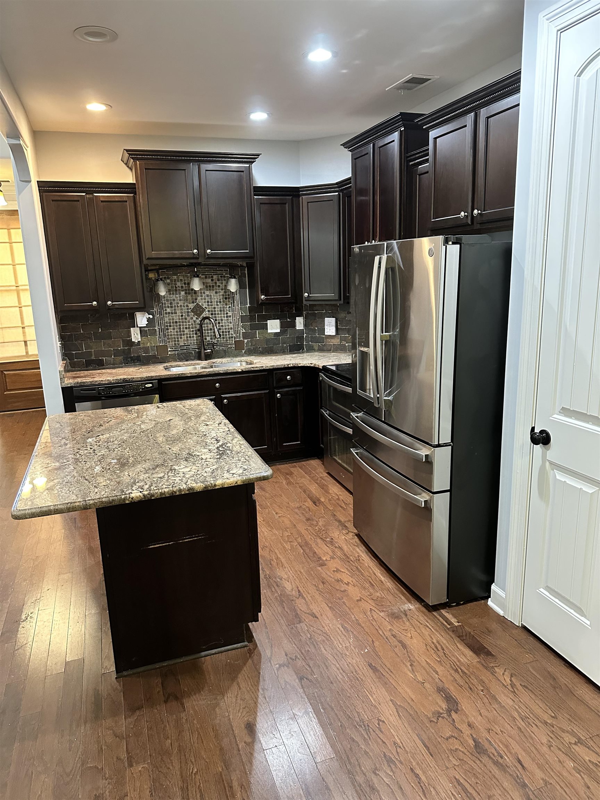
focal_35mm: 24
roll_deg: +1.2
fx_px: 555
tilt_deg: -11.4
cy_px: 400
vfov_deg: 71.6
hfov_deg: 56.8
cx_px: 300
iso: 640
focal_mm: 6.86
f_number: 1.78
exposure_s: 1/60
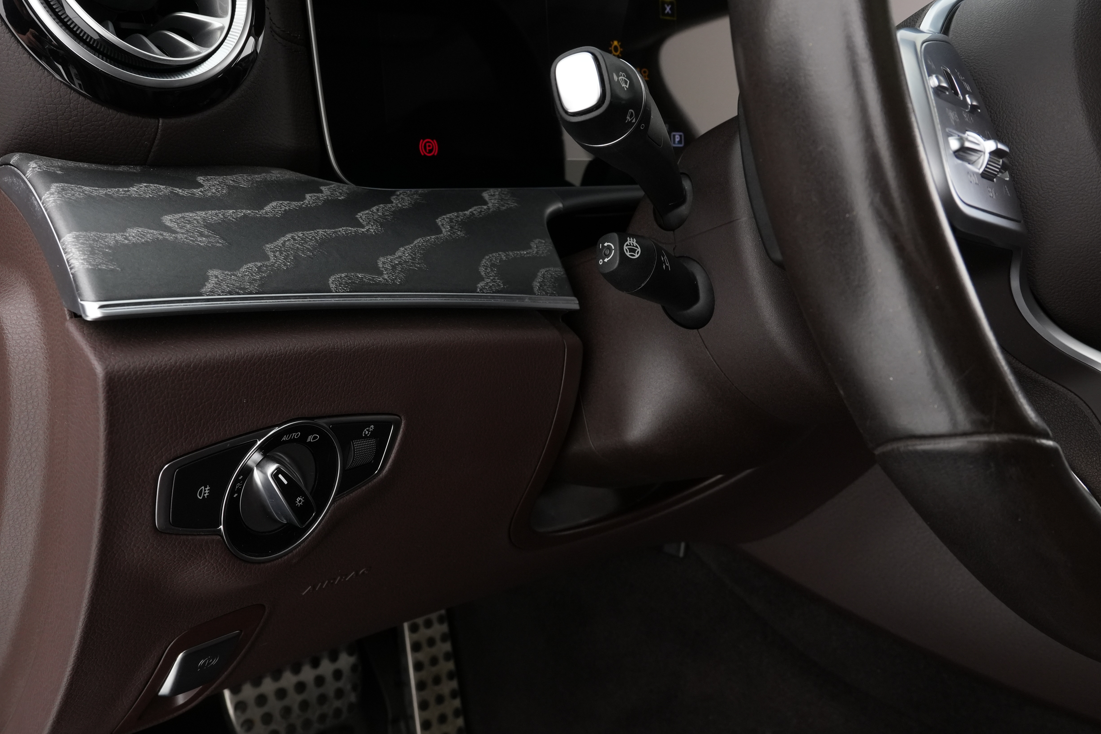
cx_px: 443
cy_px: 423
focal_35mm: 34
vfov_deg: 38.8
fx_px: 1040
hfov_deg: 55.4
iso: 800
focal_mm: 18
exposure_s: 1/50
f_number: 7.1
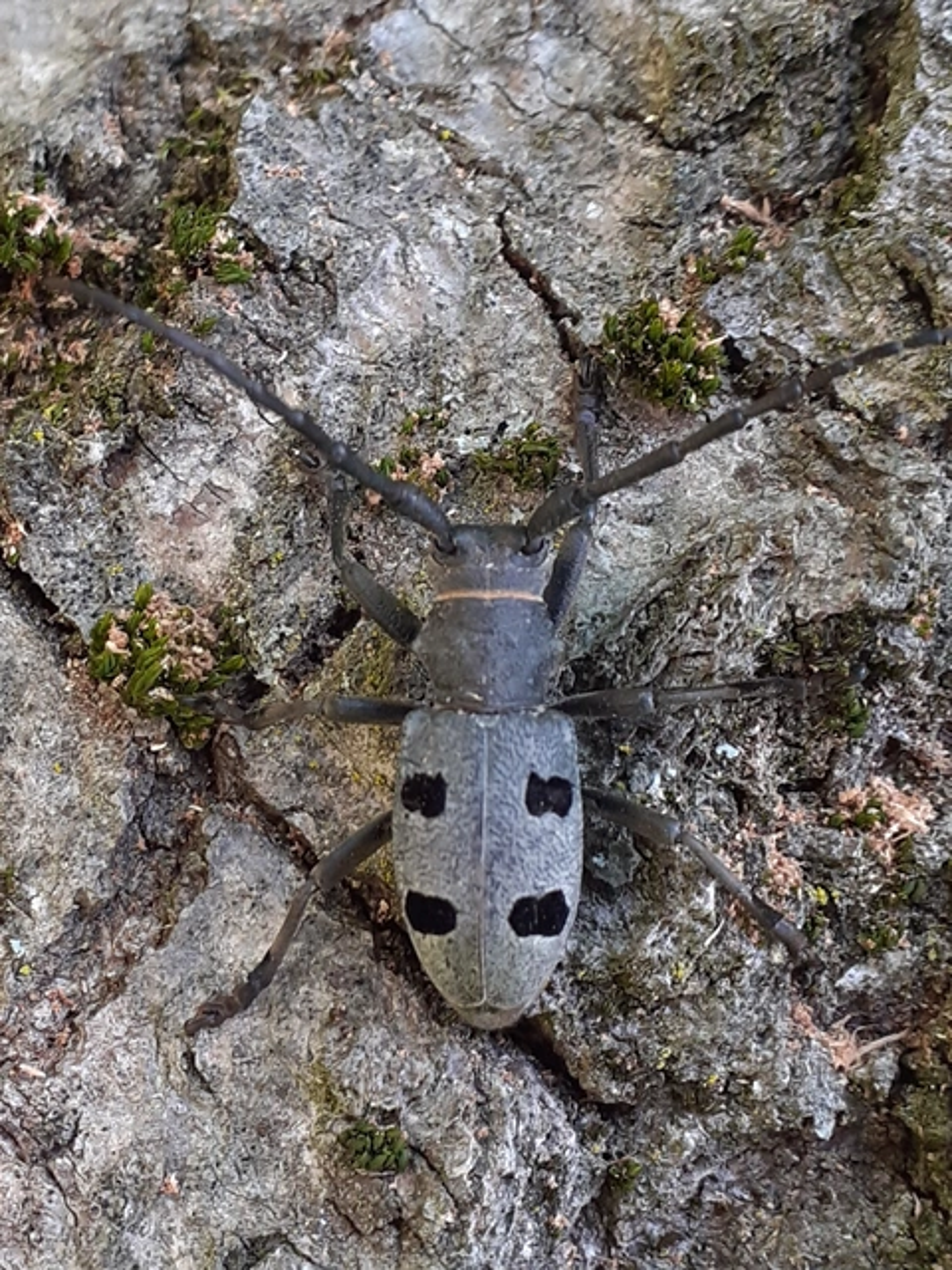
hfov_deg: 51.4
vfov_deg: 65.3
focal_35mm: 27
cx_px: 476
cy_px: 635
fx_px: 990
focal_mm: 3.6
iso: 80
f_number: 1.9
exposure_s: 1/100
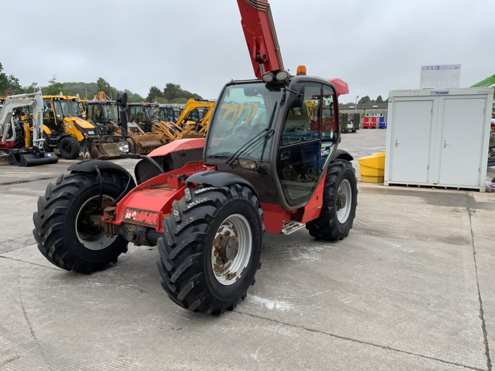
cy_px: 186
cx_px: 248
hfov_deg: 61.7
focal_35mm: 29
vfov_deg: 48.2
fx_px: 415
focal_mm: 3
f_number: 1.8
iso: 16
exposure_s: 1/524
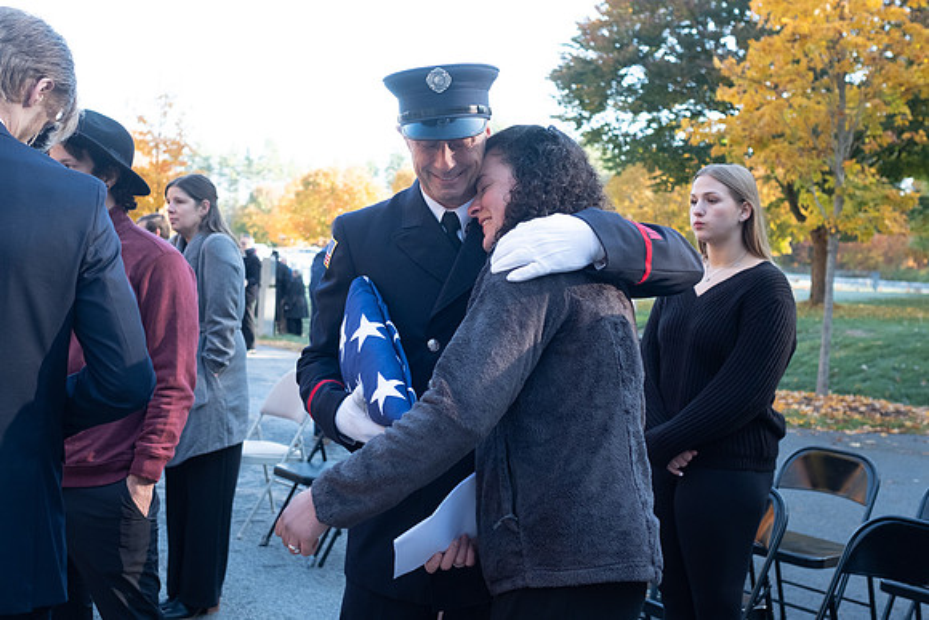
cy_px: 295
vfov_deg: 32.4
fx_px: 1068
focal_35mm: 41
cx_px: 454
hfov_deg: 47.0
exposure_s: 1/640
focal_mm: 23
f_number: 3.2
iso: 800
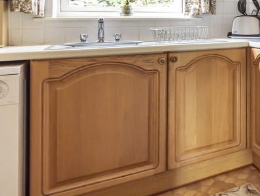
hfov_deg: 34.4
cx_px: 331
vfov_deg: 34.1
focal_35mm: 40
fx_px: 301
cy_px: 22
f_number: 8
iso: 250
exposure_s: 1/8
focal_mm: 16
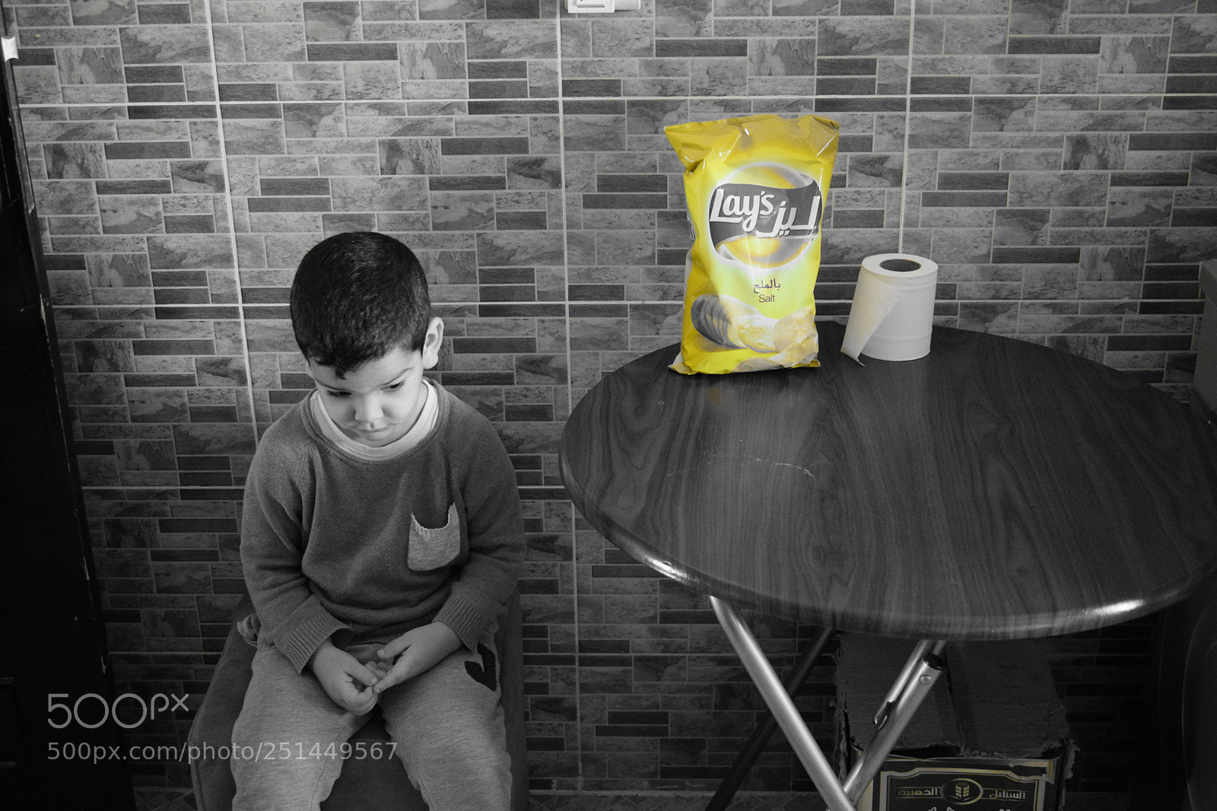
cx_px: 608
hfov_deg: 42.3
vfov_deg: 28.9
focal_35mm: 46
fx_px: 1572
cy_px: 406
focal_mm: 31
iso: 3200
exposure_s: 1/60
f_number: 4.2
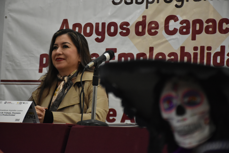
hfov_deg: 17.1
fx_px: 763
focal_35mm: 120
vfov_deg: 11.4
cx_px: 114
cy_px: 76
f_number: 5.3
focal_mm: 80
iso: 2500
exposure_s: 1/125
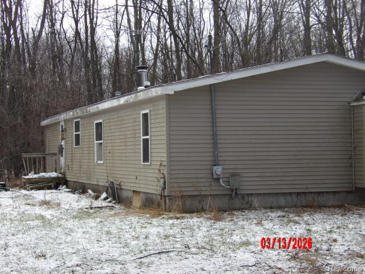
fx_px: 759
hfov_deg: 27.0
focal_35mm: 72
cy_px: 137
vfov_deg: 20.4
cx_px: 182
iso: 140
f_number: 4.1
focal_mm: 13
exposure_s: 1/100
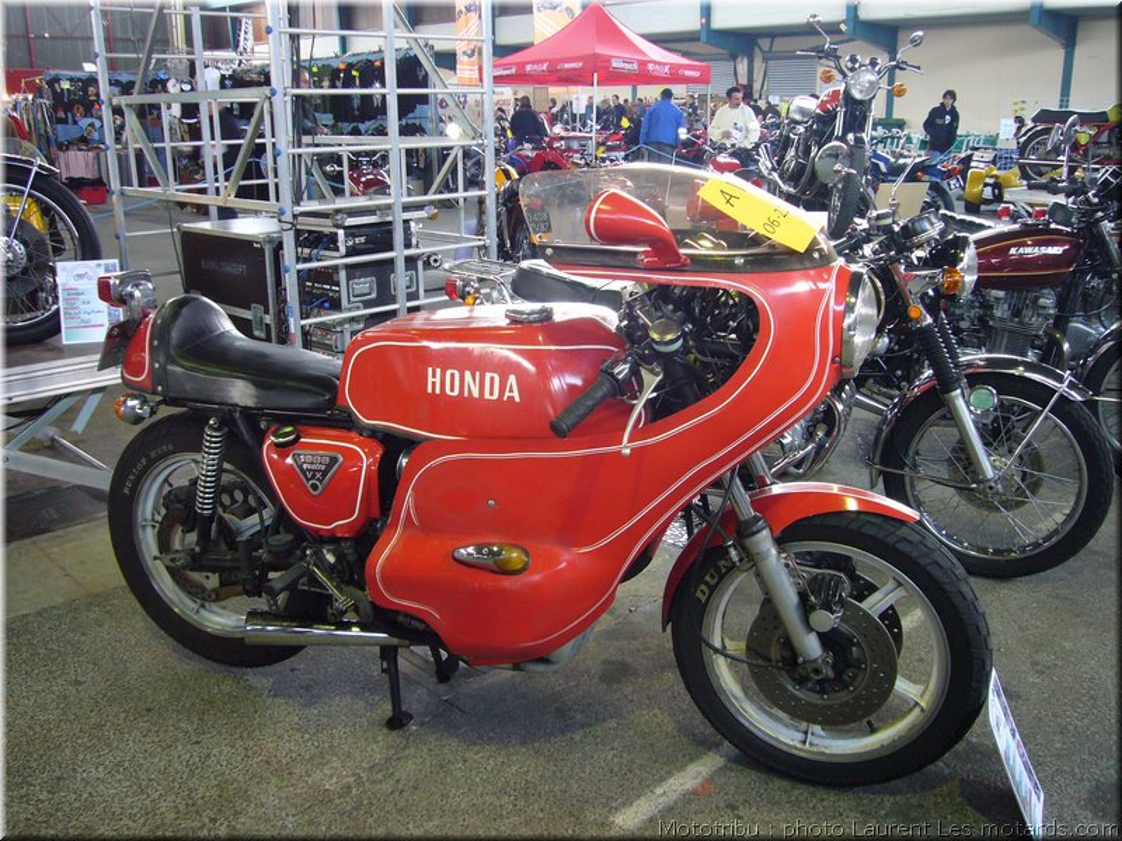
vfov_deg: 44.2
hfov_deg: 56.8
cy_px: 420
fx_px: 1037
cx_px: 561
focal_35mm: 32
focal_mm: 5.2
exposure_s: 1/15
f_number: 2.9
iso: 160
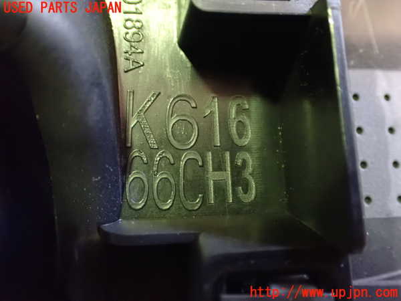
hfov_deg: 49.0
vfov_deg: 37.7
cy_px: 150
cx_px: 200
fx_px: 440
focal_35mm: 38
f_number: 2.7
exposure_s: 1/25
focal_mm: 6.83
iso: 1600
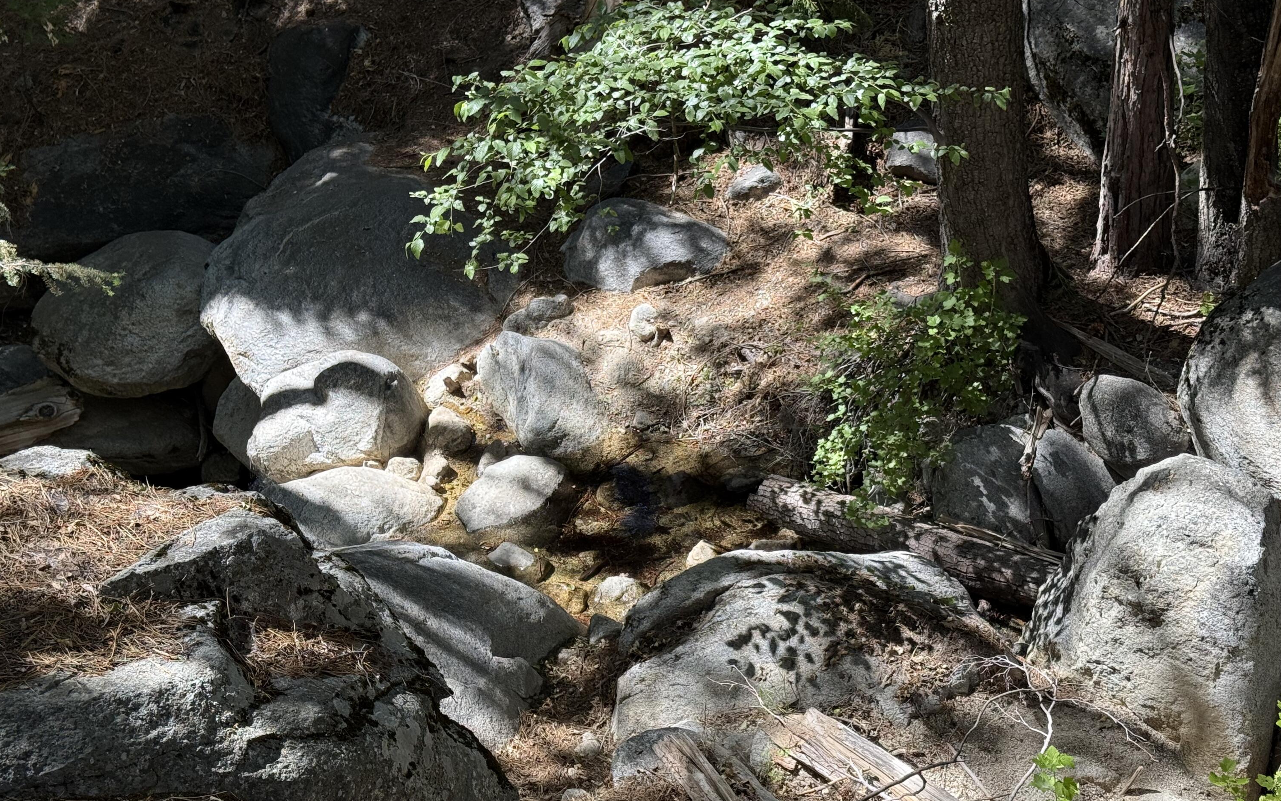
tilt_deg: -33.8
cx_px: 640
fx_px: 1781
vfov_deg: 25.3
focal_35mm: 51
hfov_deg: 39.6
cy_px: 443
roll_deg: +6.6
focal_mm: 6.76
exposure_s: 1/625
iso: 64
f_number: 1.78
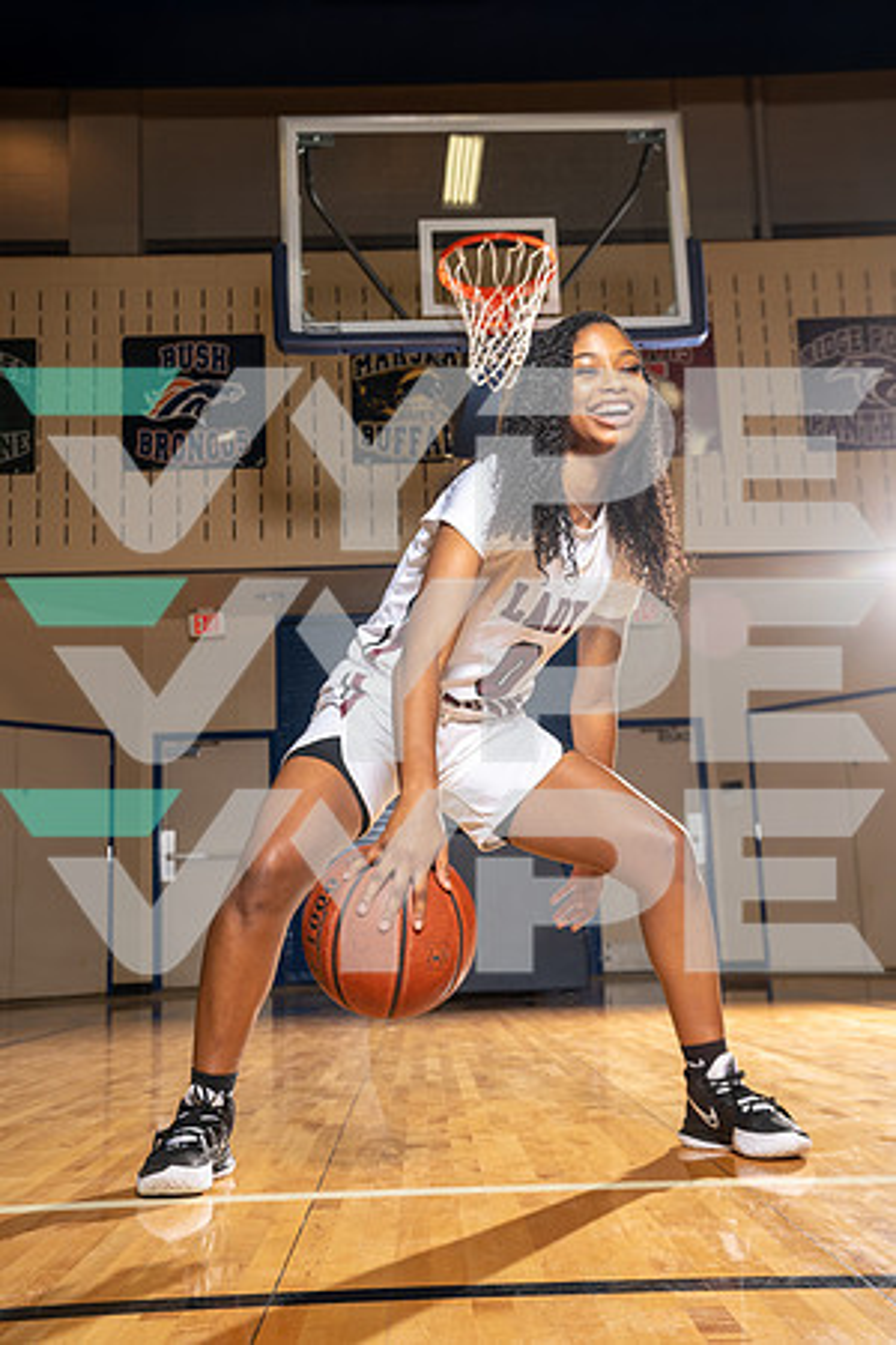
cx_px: 448
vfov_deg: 51.9
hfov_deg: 35.9
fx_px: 1381
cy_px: 672
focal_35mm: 37
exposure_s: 1/250
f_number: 5.6
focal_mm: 37
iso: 640
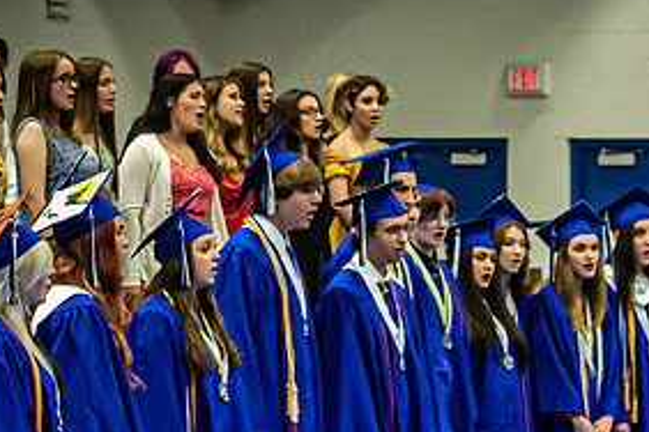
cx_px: 236
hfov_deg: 10.3
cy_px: 397
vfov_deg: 6.9
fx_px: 3605
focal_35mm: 200
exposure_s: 1/320
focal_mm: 35
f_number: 2.8
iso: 3600
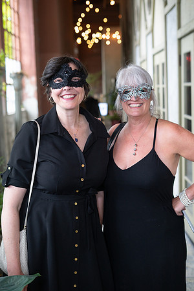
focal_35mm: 50
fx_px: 404
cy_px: 146
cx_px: 97
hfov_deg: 27.0
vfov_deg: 39.6
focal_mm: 50
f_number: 2.8
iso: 400
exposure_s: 1/100
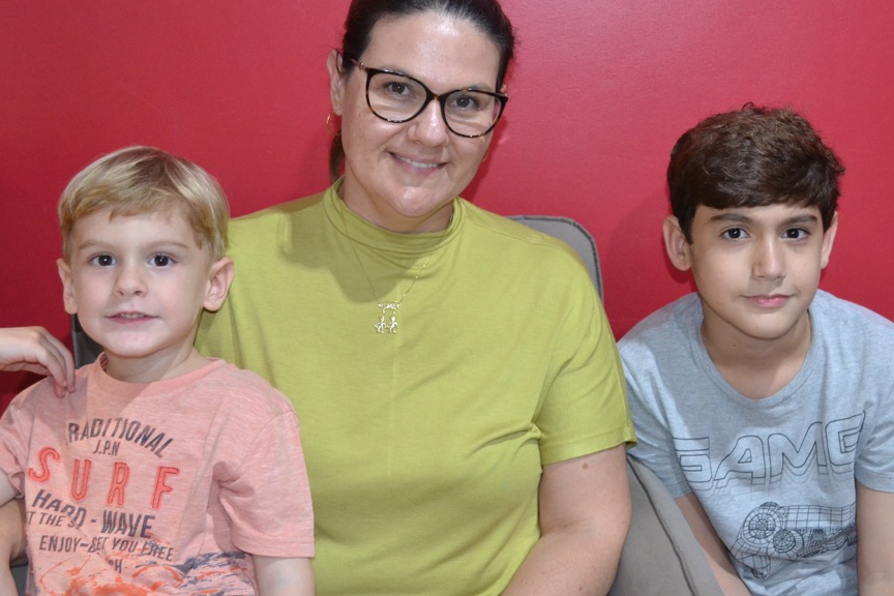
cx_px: 499
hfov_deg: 39.5
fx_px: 1242
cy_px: 261
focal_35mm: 50
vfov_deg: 27.0
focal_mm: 24
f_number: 4
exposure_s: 1/60
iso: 1800
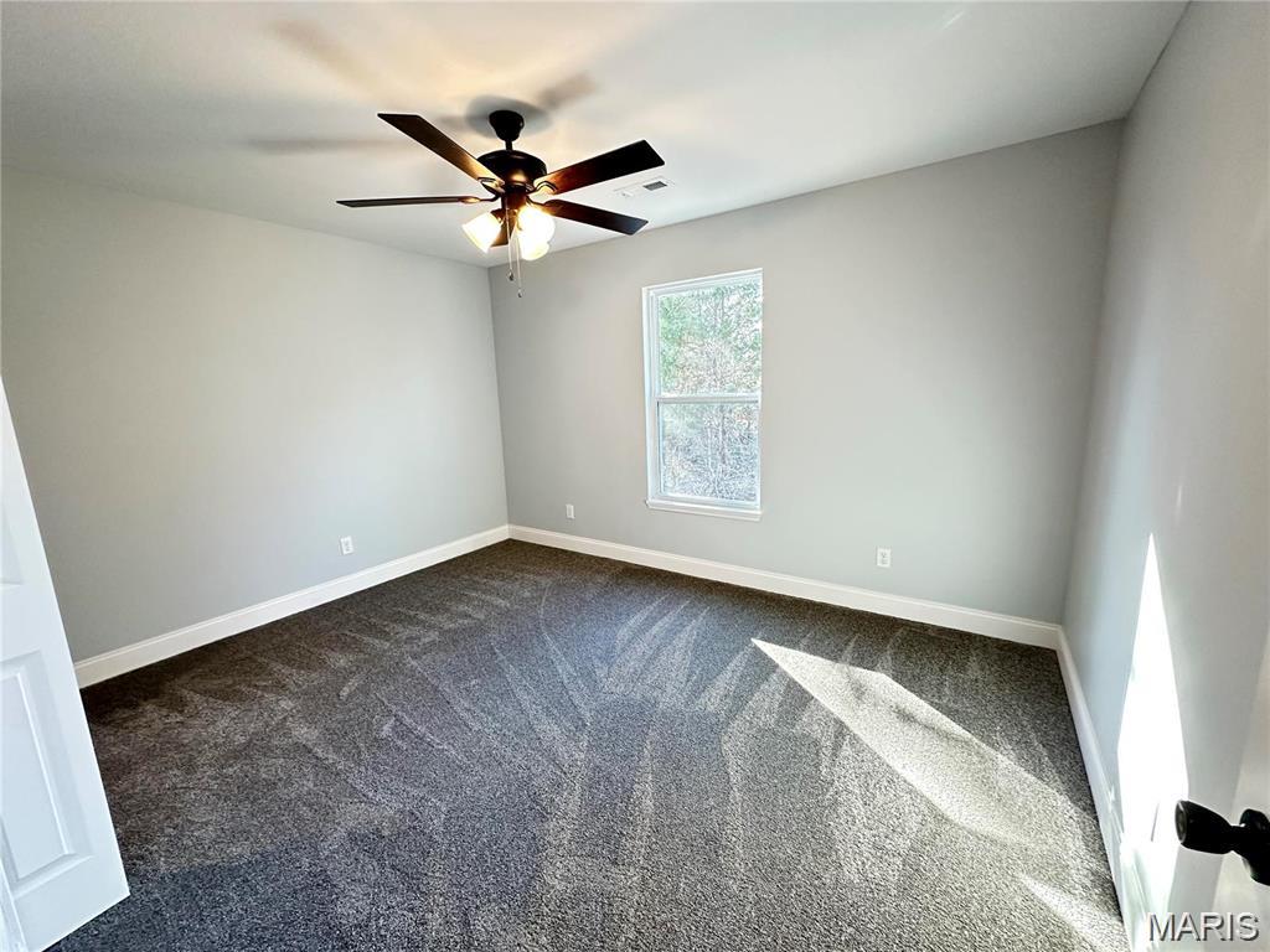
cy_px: 476
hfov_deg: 102.1
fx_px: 514
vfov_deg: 85.7
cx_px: 635
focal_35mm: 14
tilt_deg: -8.7
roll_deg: +3.0
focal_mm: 2.22
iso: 250
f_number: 2.2
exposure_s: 1/60
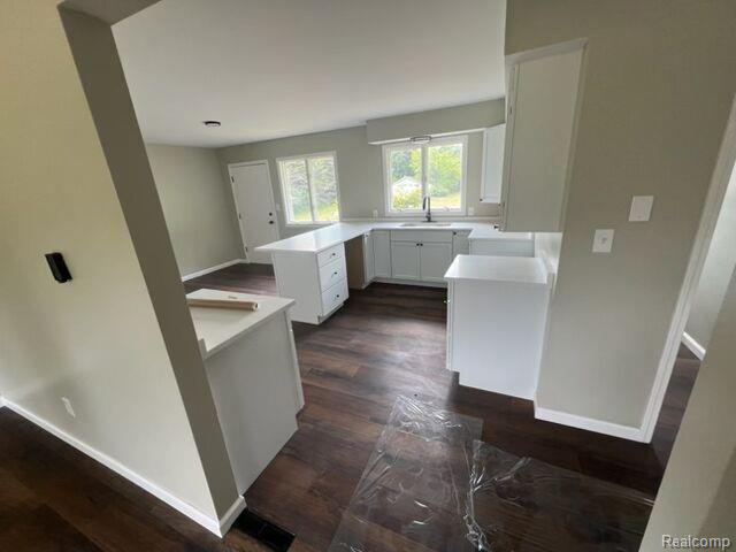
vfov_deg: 89.9
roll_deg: +2.8
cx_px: 368
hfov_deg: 106.2
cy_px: 276
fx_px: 276
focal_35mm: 13
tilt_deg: -18.4
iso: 80
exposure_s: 1/99
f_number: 1.8
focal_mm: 1.57
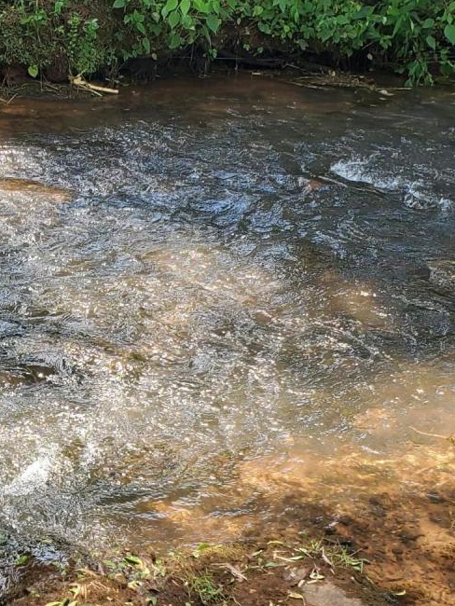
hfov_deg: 17.8
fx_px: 1401
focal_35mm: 80
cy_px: 423
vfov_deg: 24.2
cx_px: -51
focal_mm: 4.3
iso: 50
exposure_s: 1/405
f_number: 2.4
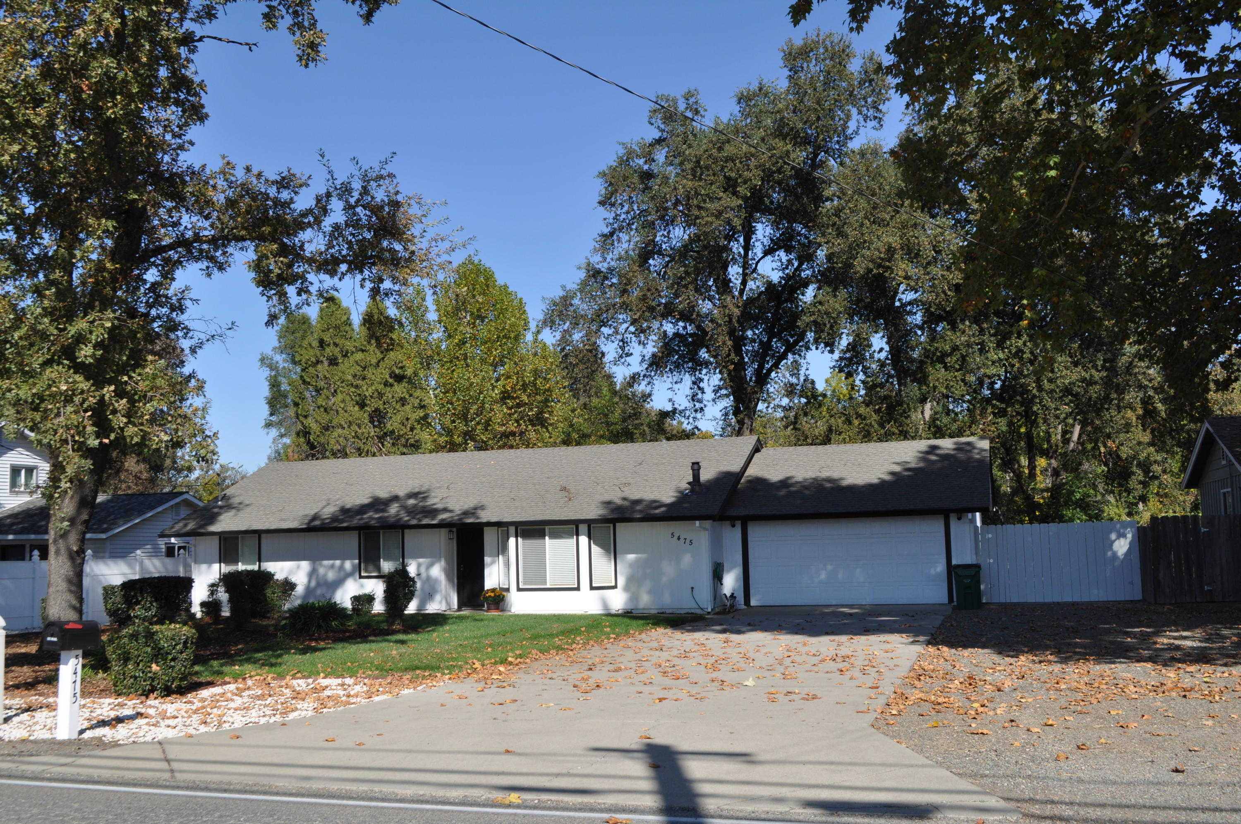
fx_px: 1136
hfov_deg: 57.3
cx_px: 620
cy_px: 412
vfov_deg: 39.9
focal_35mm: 33
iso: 200
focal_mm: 22
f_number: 10
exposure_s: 1/400
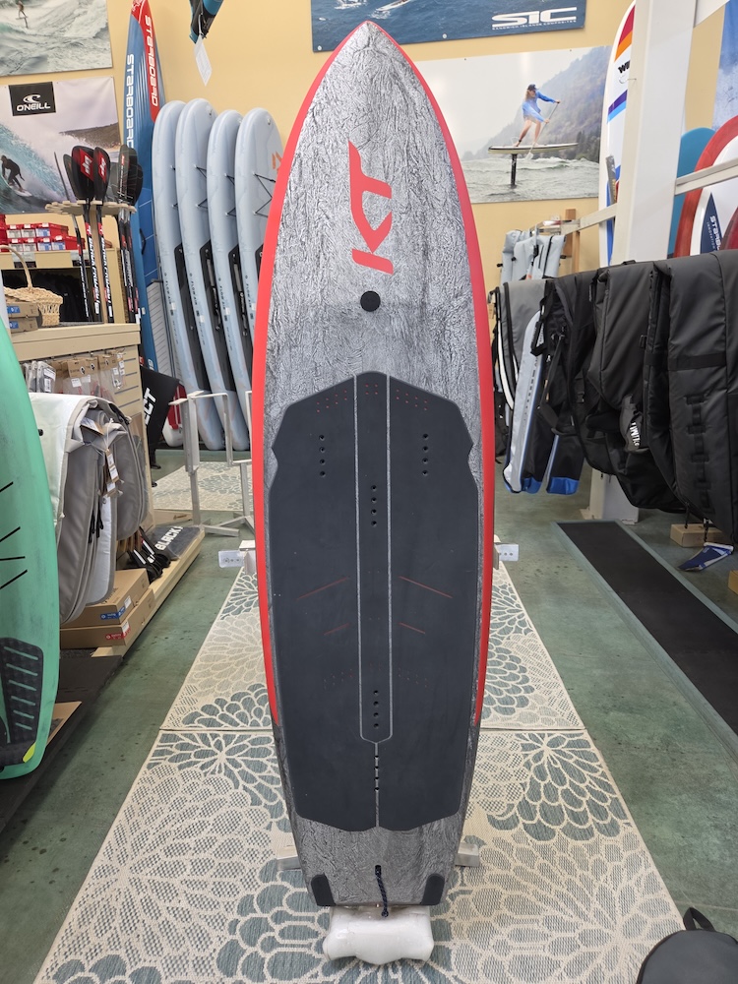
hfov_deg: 58.9
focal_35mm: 23
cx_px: 369
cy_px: 492
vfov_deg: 73.9
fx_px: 654
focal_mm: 5.4
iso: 200
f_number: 1.8
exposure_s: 1/120
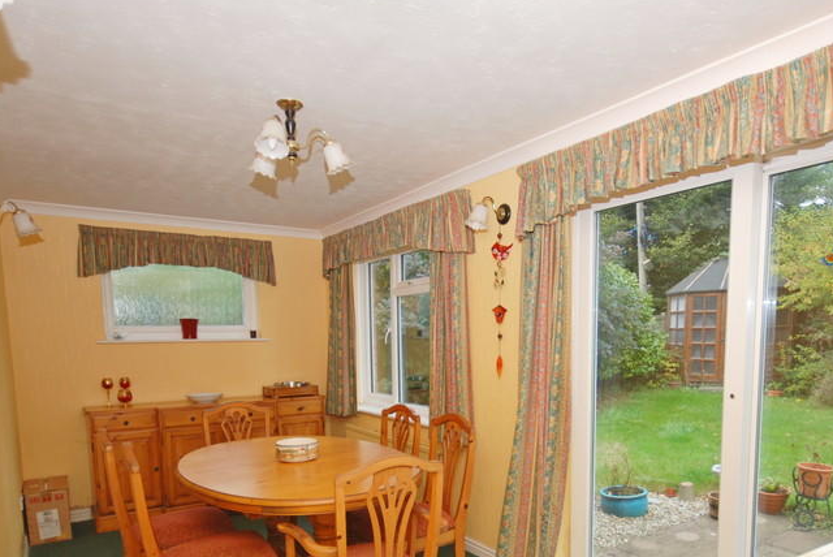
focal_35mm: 24
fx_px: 556
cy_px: 399
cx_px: 450
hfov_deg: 73.6
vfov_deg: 51.5
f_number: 4
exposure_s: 1/60
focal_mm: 10
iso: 160
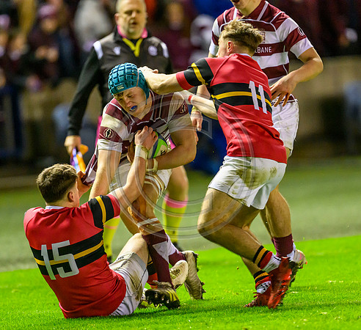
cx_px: 217
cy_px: 205
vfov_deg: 2.8
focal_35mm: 605
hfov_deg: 3.0
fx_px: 6839
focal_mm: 400
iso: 6400
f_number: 3.2
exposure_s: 1/800
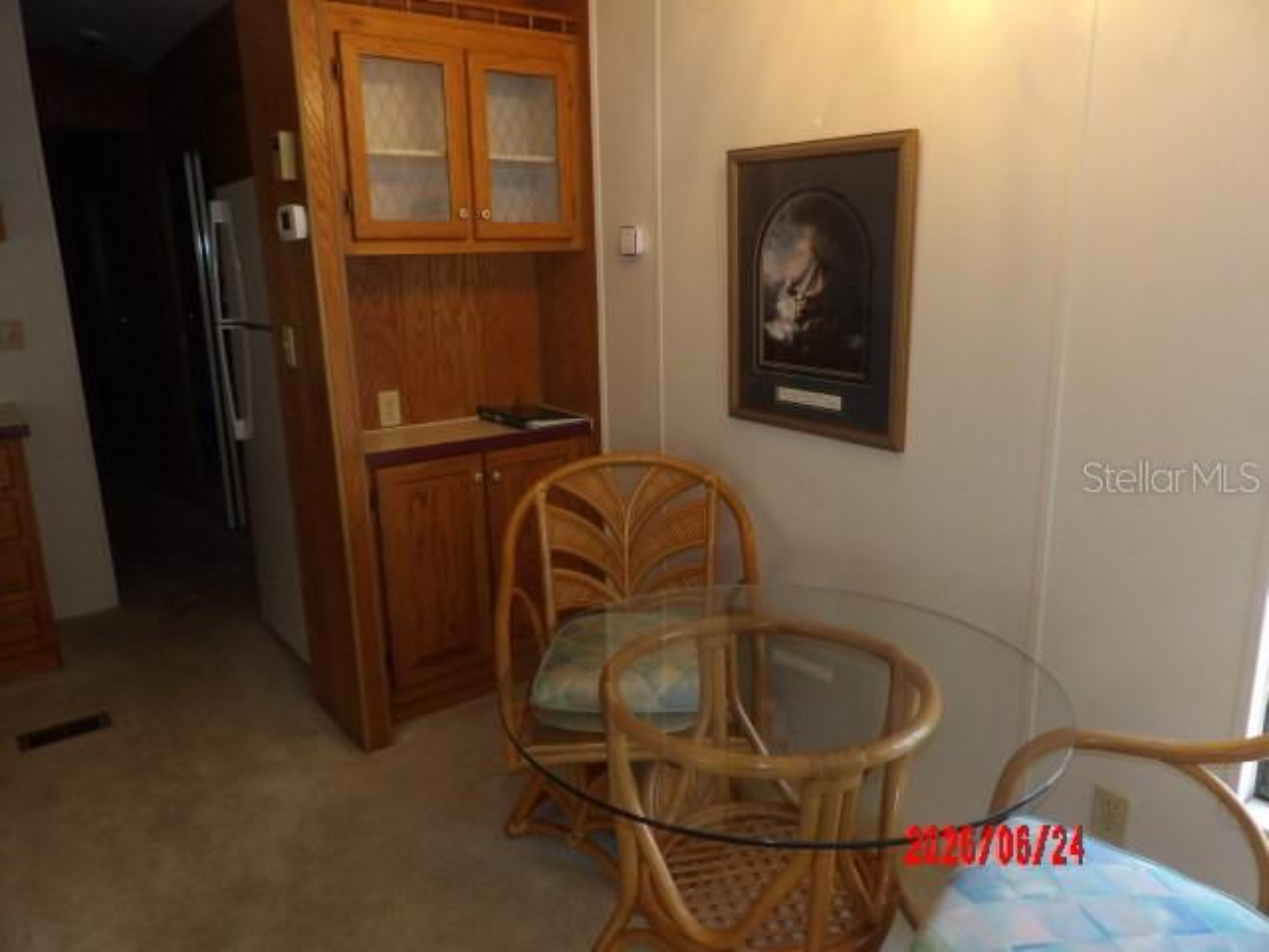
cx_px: 634
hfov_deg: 71.6
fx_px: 880
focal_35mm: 24
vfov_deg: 56.8
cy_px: 476
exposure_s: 1/31
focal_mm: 4.3
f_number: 3.2
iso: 200
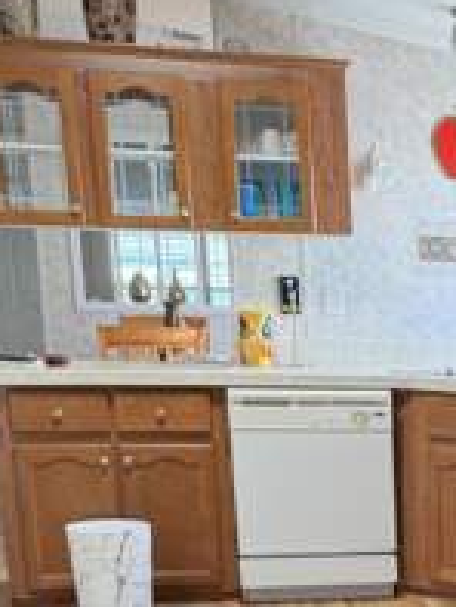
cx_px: 678
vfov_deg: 23.1
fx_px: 1369
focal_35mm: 78
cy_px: 709
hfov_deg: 17.1
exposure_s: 1/69
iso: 200
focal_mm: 6.76
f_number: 1.78
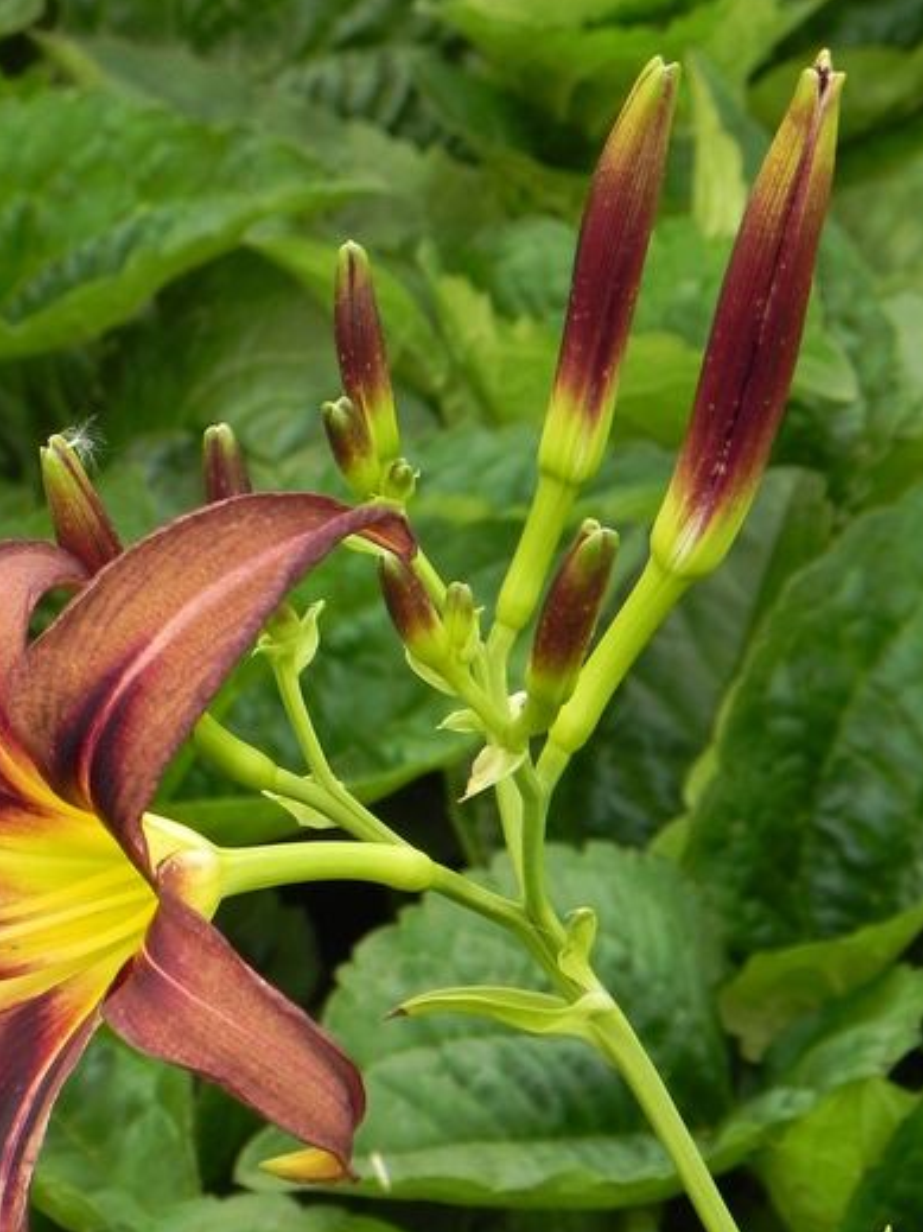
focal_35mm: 199
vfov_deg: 9.9
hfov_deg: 7.5
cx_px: 230
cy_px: 781
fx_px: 7078
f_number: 5
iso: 160
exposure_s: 1/200
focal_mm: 23
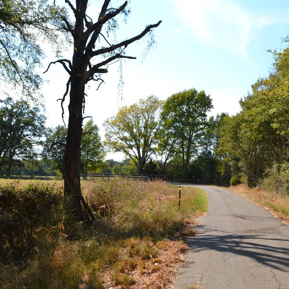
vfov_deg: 42.8
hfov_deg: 42.3
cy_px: 143
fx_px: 368
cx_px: 192
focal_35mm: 39
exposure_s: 1/200
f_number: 9
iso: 100
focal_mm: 20
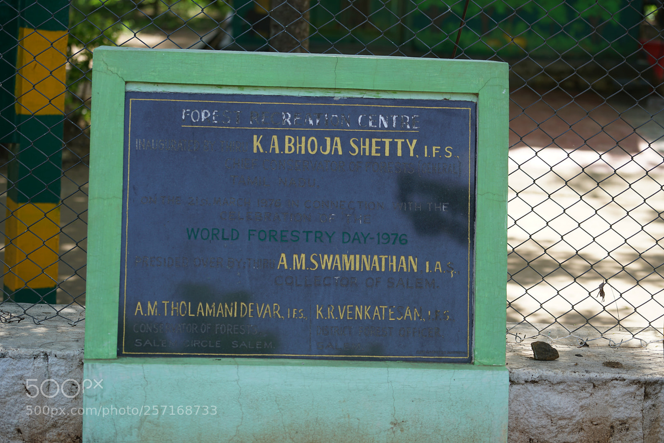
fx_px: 1808
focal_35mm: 98
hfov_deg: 20.8
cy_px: 222
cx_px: 332
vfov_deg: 14.0
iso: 100
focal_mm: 98
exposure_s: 1/160
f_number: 4.5
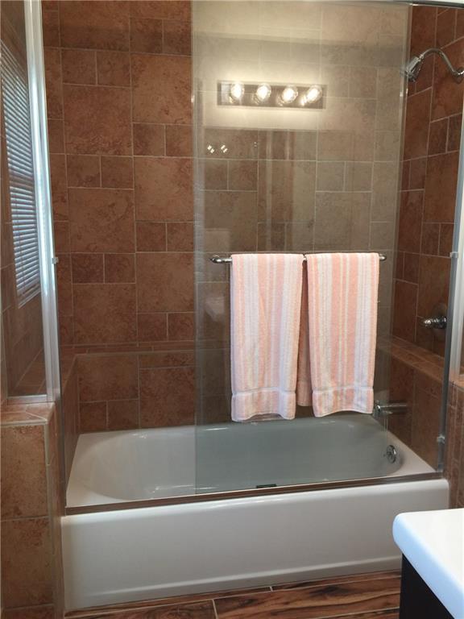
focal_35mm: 29
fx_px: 518
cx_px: 232
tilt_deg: -10.2
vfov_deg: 61.7
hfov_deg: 48.2
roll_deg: -0.5
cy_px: 310
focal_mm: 4.15
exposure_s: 1/15
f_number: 2.2
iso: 32
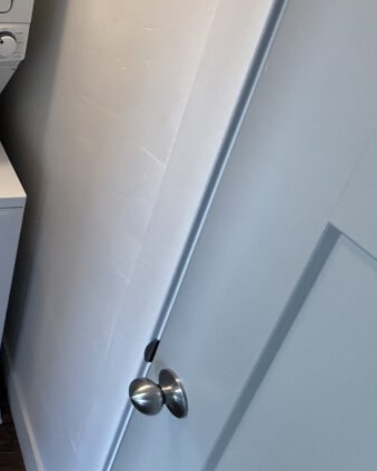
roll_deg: -1.7
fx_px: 460
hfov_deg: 35.0
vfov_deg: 49.5
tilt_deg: -23.5
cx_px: -79
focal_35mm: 33
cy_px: 66
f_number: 2.2
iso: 250
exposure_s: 1/60
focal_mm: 2.22
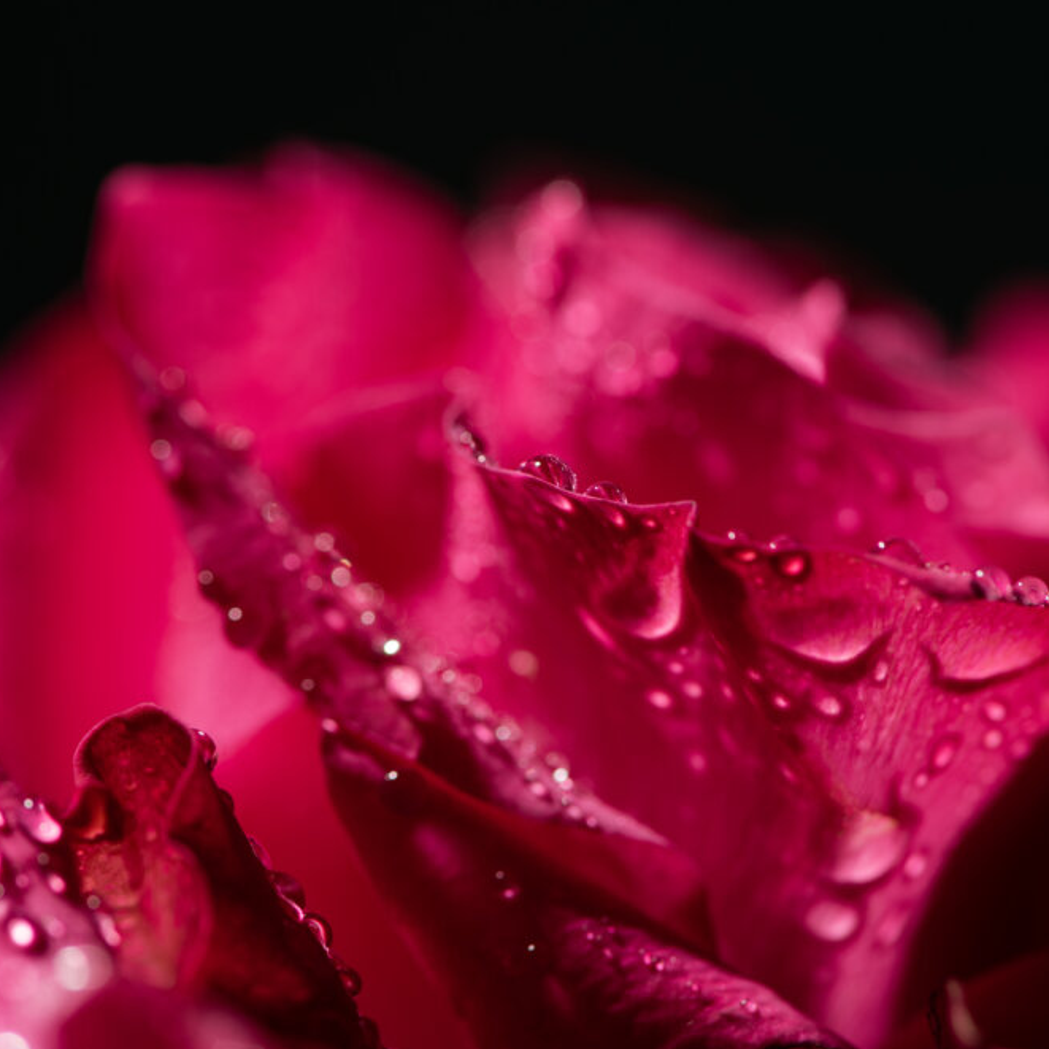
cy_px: 523
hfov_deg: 12.9
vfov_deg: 12.9
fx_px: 4628
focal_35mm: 135
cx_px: 492
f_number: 9
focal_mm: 105
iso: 100
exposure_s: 1/160
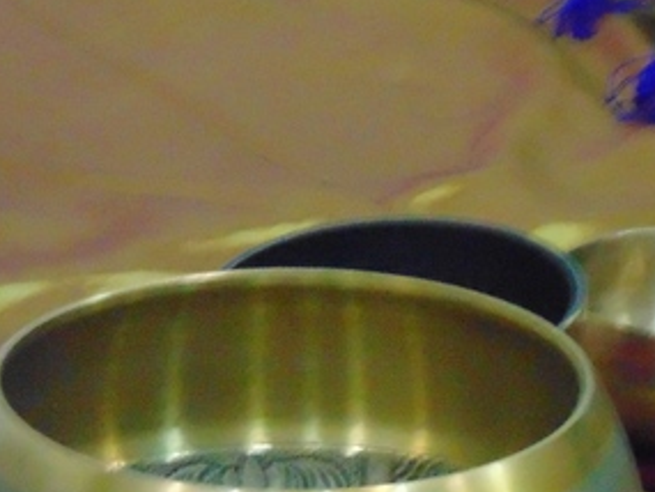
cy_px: 602
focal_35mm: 702
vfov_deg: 2.1
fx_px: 13289
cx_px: 839
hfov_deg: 2.8
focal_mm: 44.9
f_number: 4.1
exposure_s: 1/10
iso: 800
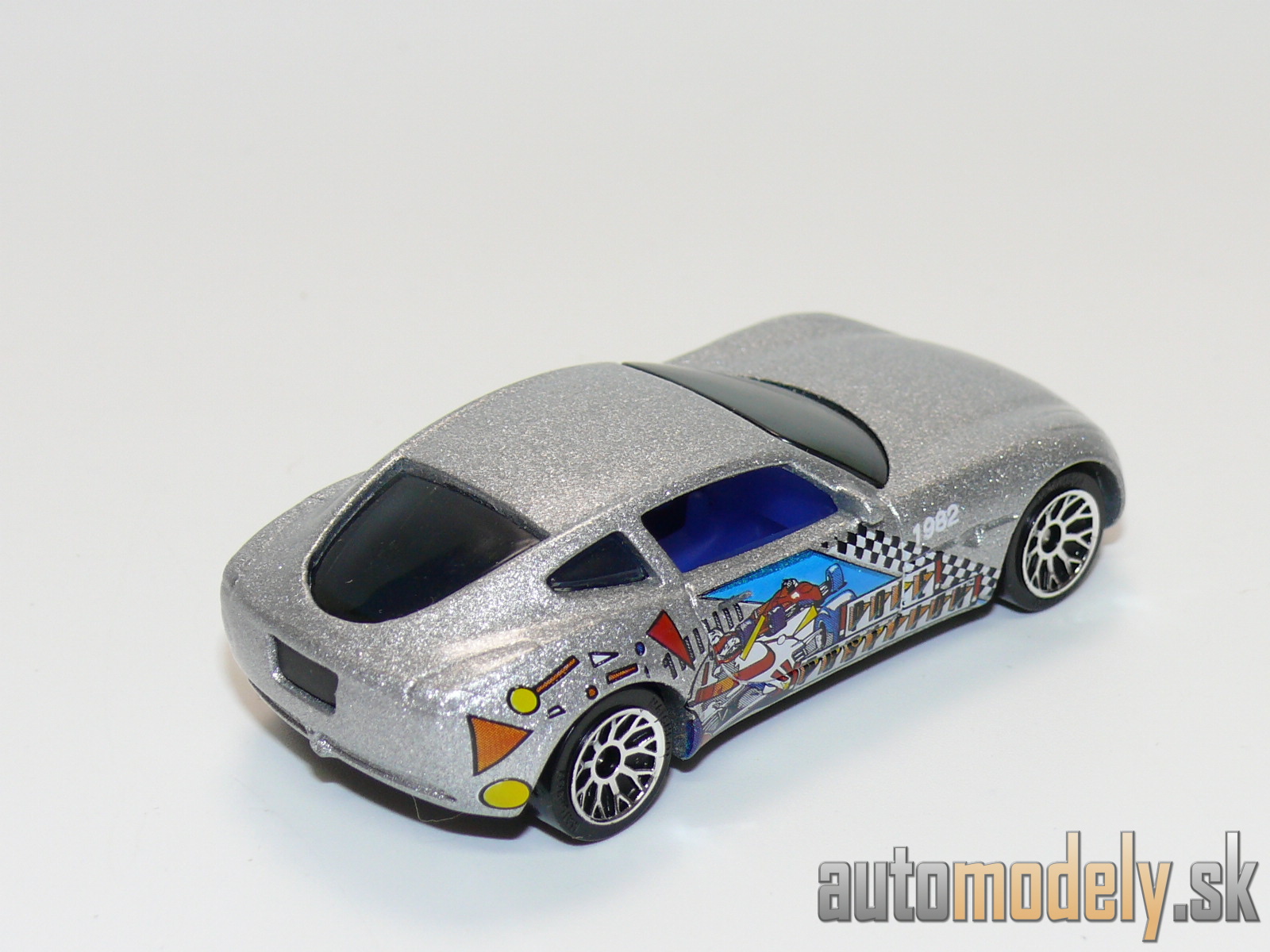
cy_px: 476
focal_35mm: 102
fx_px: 3742
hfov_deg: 19.3
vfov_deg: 14.5
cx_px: 635
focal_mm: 13.3
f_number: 4
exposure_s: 1/30
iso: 100
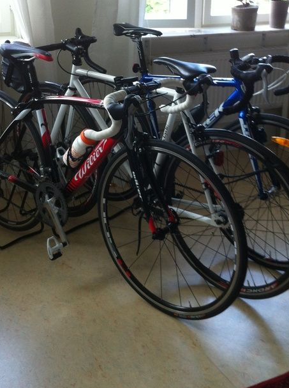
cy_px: 125
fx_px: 625
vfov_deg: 34.1
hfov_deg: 26.0
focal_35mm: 56
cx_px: 170
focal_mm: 3.85
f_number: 2.8
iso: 80
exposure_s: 1/25
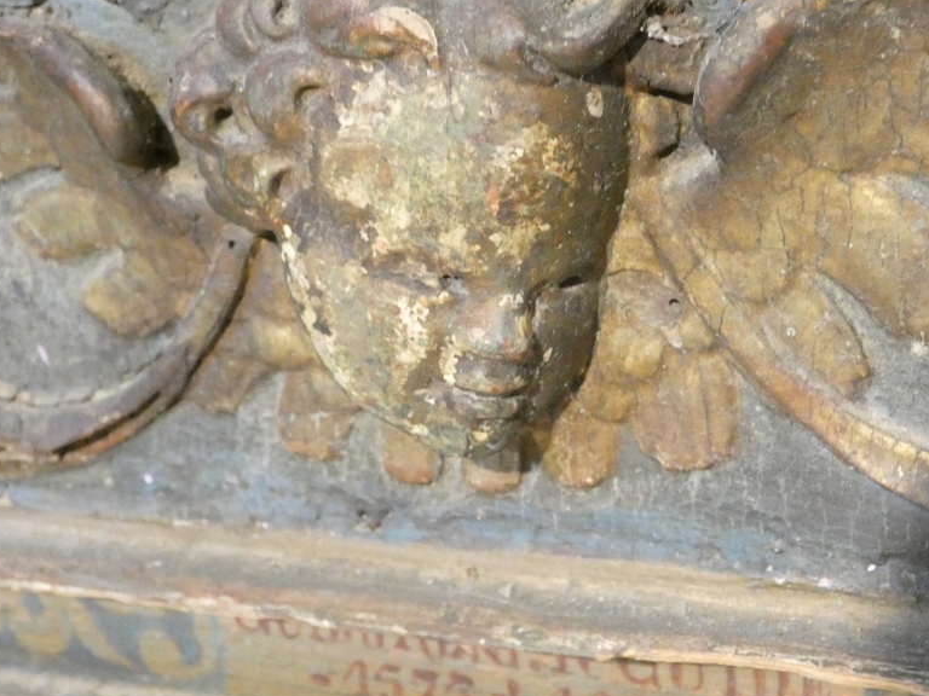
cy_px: 307
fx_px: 1718
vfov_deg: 22.9
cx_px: 466
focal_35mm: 64
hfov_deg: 30.3
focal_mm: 8.6
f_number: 3.8
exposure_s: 1/60
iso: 1600
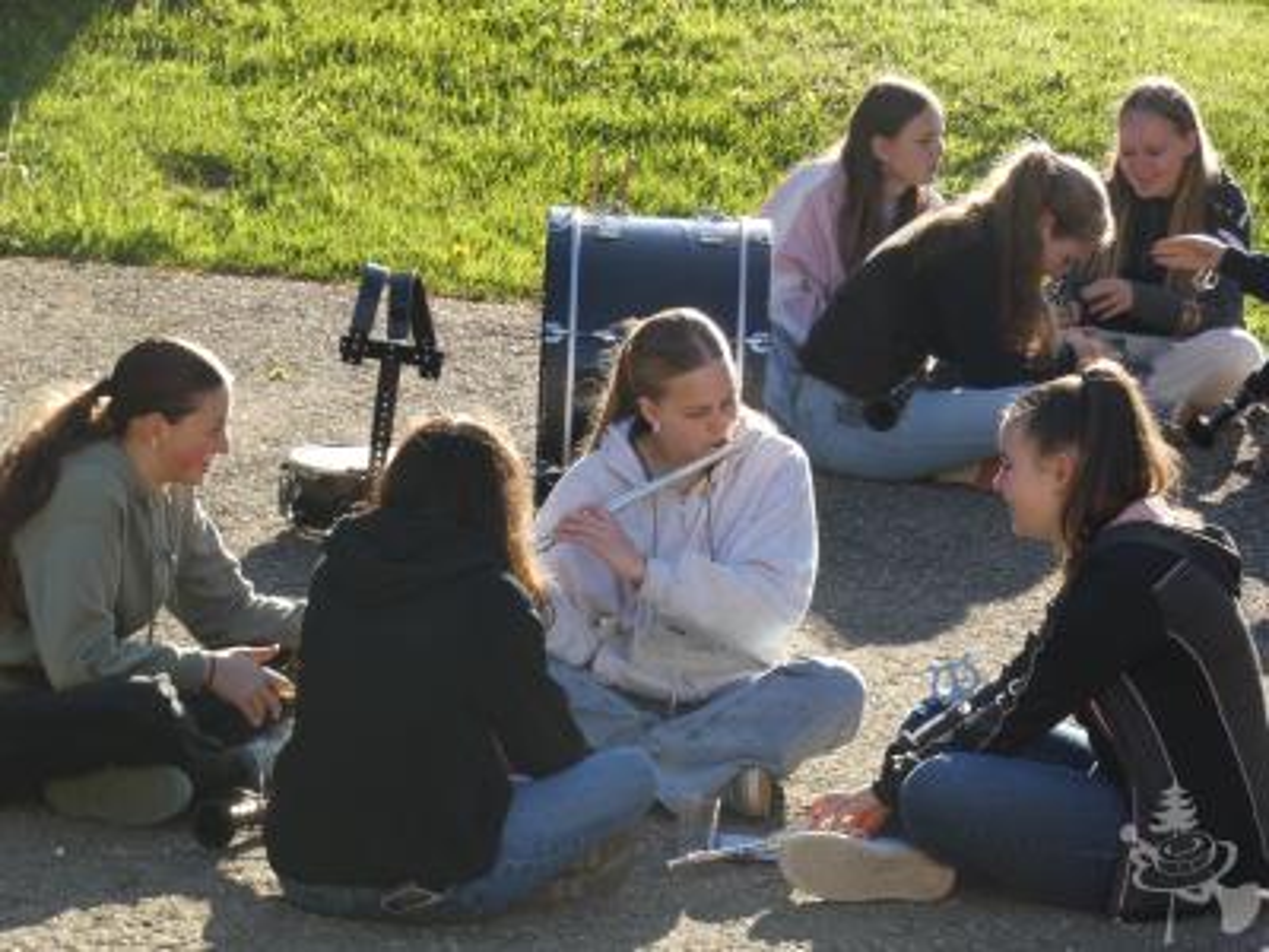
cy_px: 476
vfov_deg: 7.7
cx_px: 634
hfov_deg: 10.2
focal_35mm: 194
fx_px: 7112
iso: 80
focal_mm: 34.8
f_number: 5.5
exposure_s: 1/100
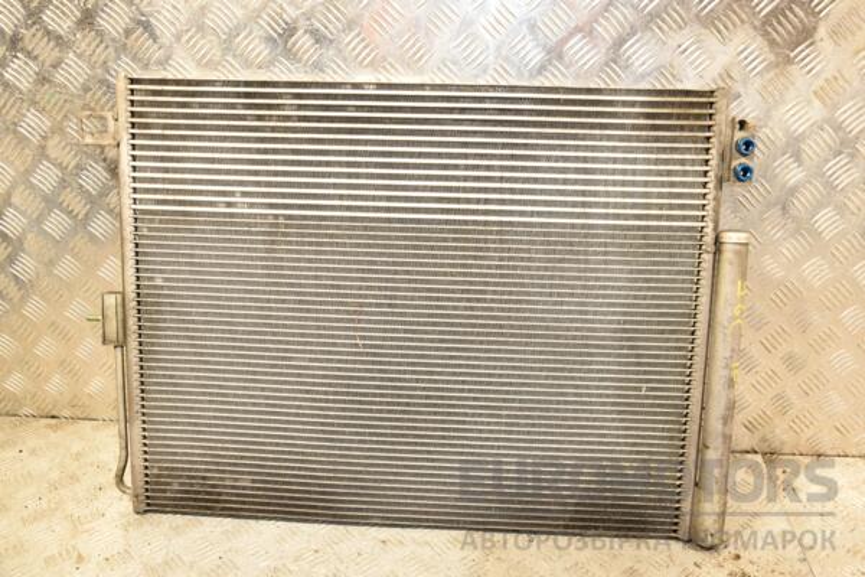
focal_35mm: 33
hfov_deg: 57.2
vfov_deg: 40.0
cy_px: 288
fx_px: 793
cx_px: 432
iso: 800
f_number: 5
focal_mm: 22
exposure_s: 1/160
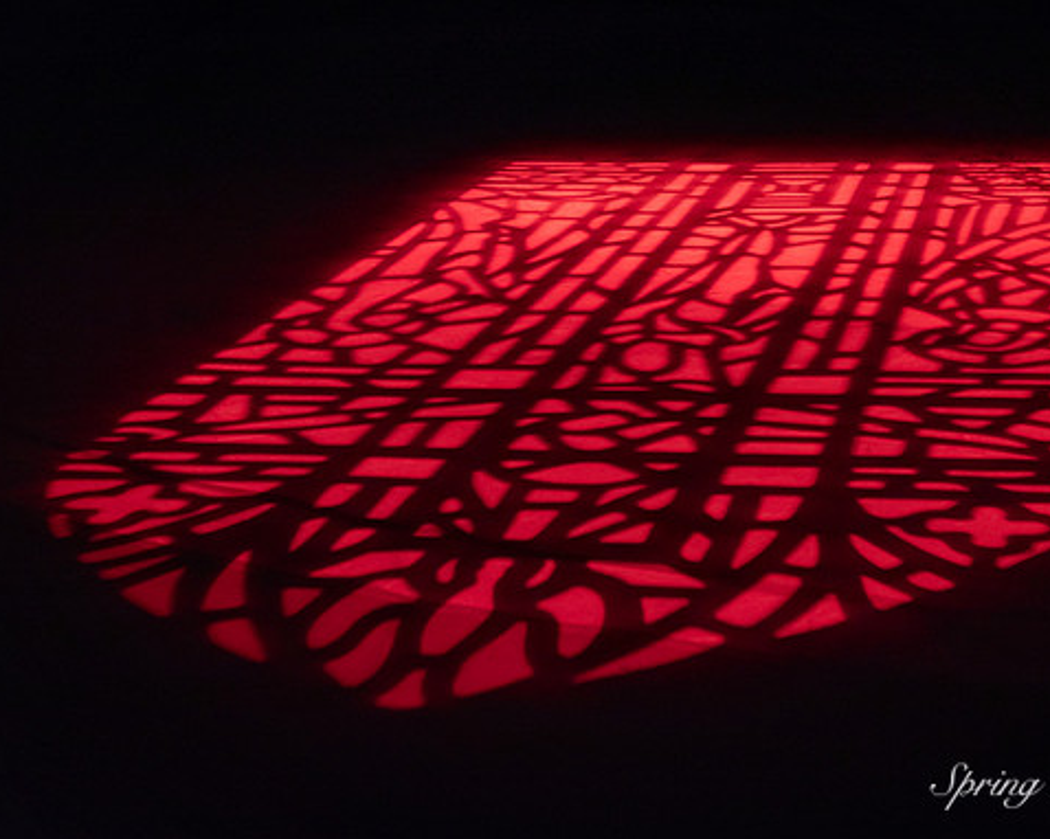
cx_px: 698
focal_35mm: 97
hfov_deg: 19.7
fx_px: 3013
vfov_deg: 15.8
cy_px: 361
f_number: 2.8
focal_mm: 70
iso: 400
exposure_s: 1/60
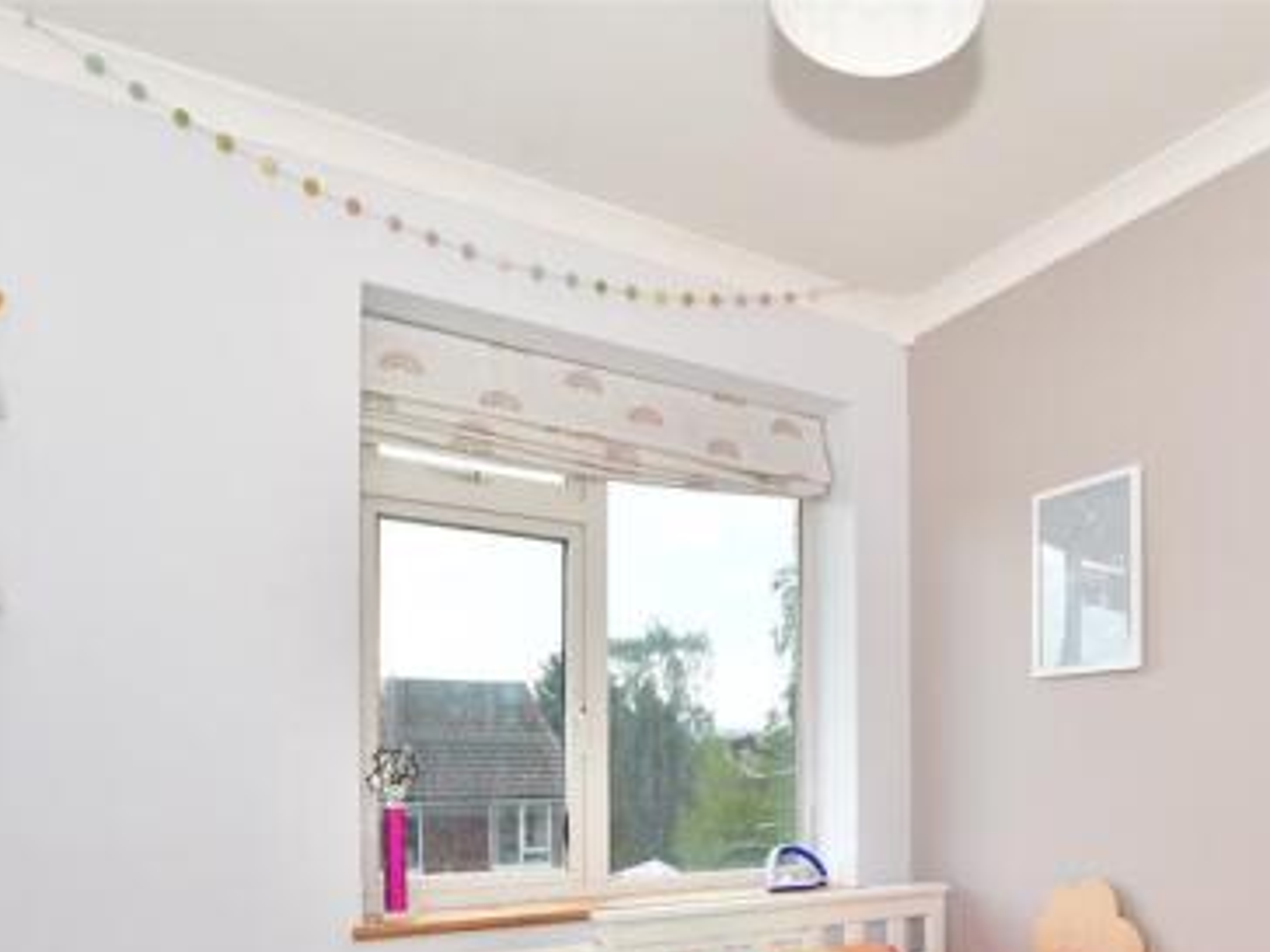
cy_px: 758
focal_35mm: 26
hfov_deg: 65.3
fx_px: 954
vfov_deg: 50.0
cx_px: 858
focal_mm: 10
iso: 200
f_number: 8
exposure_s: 1/125
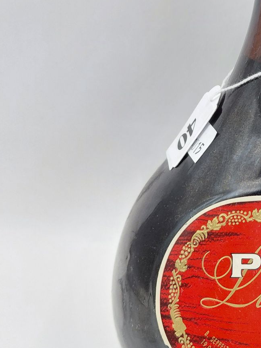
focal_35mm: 59
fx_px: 593
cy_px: 104
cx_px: 292
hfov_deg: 23.2
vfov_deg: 32.3
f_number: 1.8
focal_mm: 4.69
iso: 250
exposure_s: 1/100
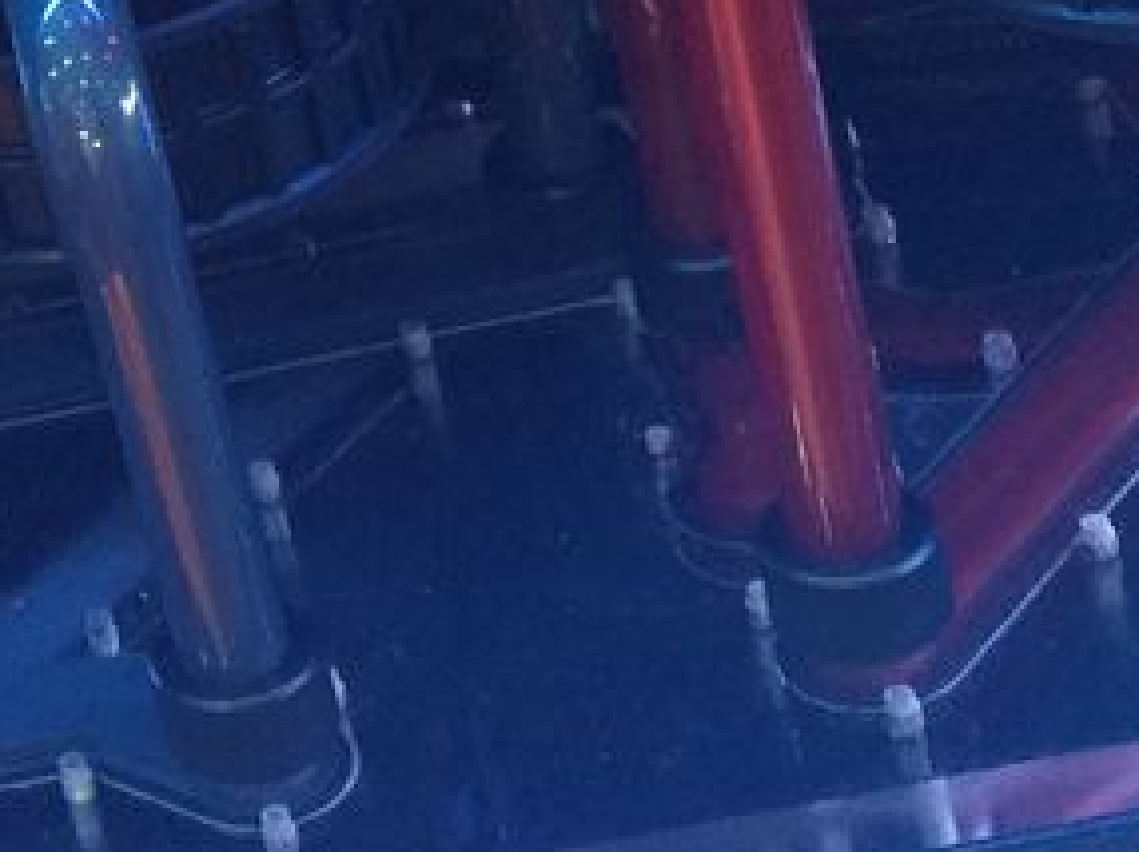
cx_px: -657
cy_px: -490
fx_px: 4274
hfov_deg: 14.1
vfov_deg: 10.9
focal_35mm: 130
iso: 64
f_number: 2.2
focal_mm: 4.15
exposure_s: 1/15
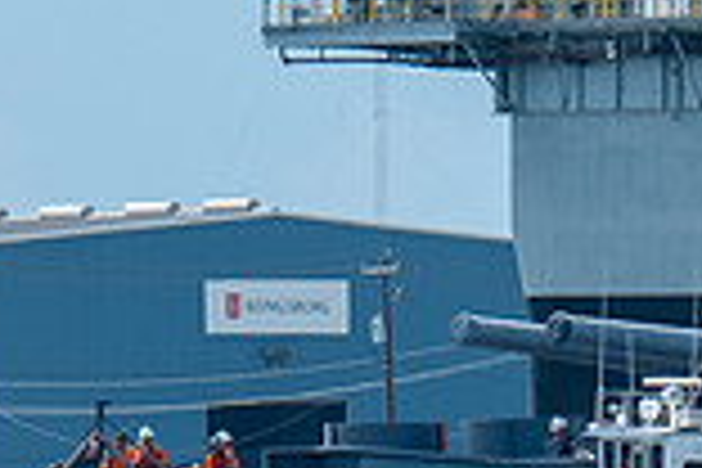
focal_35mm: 1115
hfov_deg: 1.8
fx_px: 21741
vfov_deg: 1.2
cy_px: 601
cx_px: 171
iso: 200
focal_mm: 200
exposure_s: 1/320
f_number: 7.1
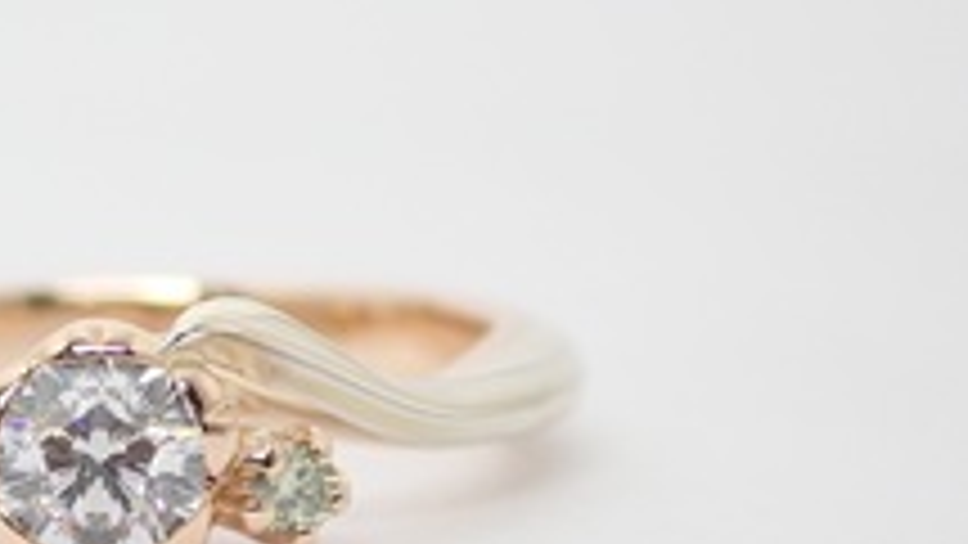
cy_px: 465
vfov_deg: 6.5
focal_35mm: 187
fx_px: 4800
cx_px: 99
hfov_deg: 11.4
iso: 200
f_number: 4.3
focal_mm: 14.62
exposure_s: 1/100
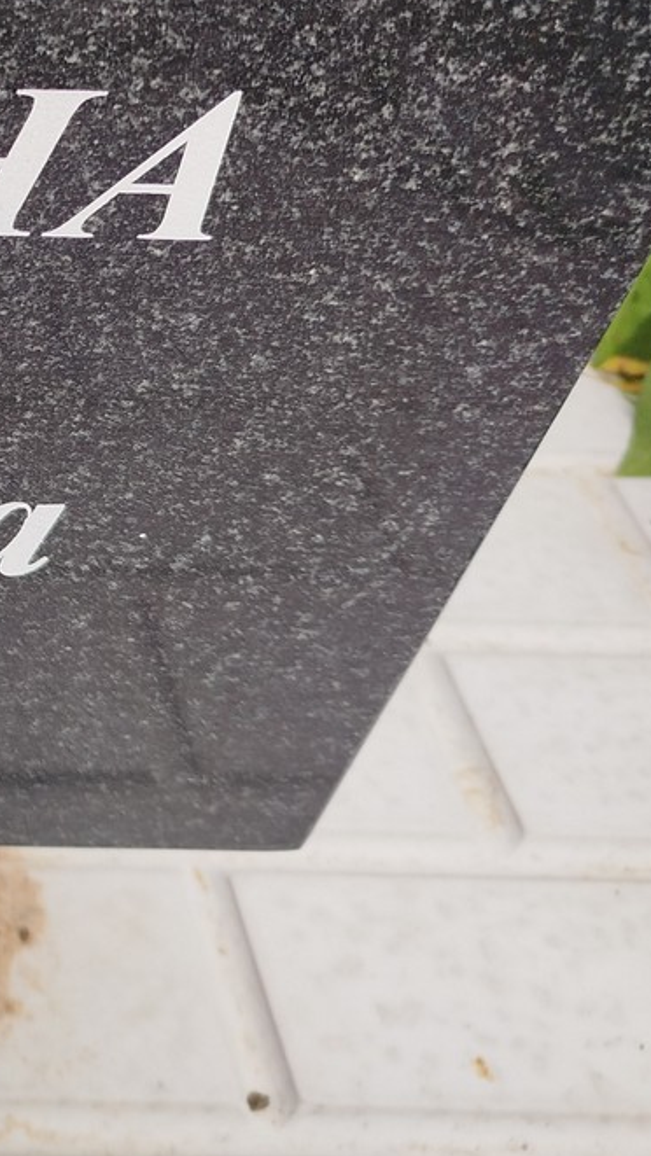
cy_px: 248
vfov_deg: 35.5
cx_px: -443
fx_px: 1749
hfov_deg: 17.8
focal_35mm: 57
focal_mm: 5.31
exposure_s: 1/500
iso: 50
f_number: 1.7
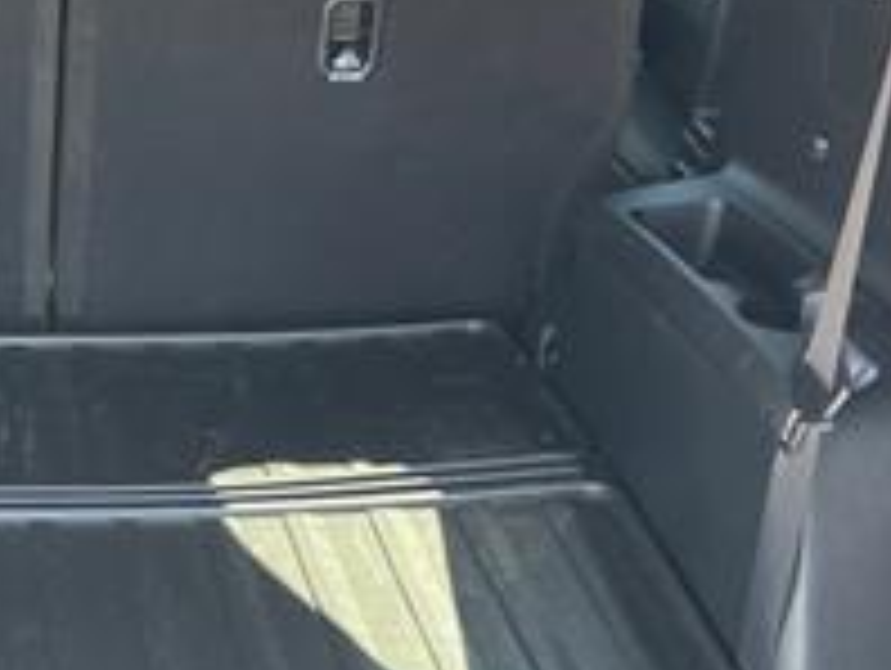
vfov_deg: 17.6
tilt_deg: -21.6
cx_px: -36
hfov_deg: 22.2
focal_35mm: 84
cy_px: 333
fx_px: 2165
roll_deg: -2.3
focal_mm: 5.1
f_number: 1.6
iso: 100
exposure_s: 1/122
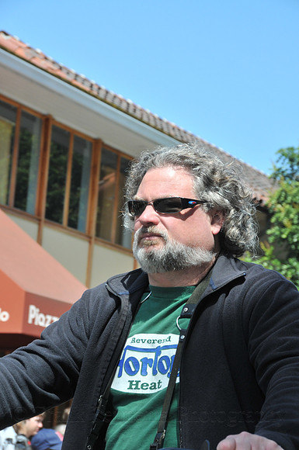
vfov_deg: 15.2
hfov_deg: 10.1
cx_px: 150
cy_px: 225
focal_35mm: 135
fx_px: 1687
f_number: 11
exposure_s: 1/500
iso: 400
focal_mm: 90
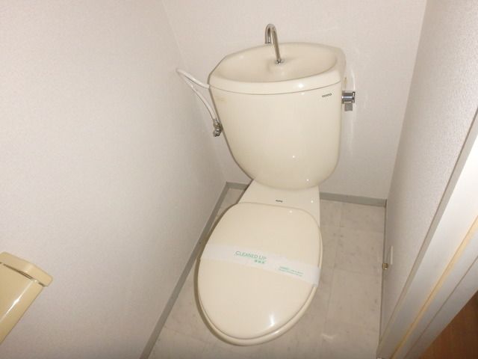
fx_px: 290
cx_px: 239
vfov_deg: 63.4
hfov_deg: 79.0
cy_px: 180
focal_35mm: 21
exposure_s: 1/30
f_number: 3.5
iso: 400
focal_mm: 3.7
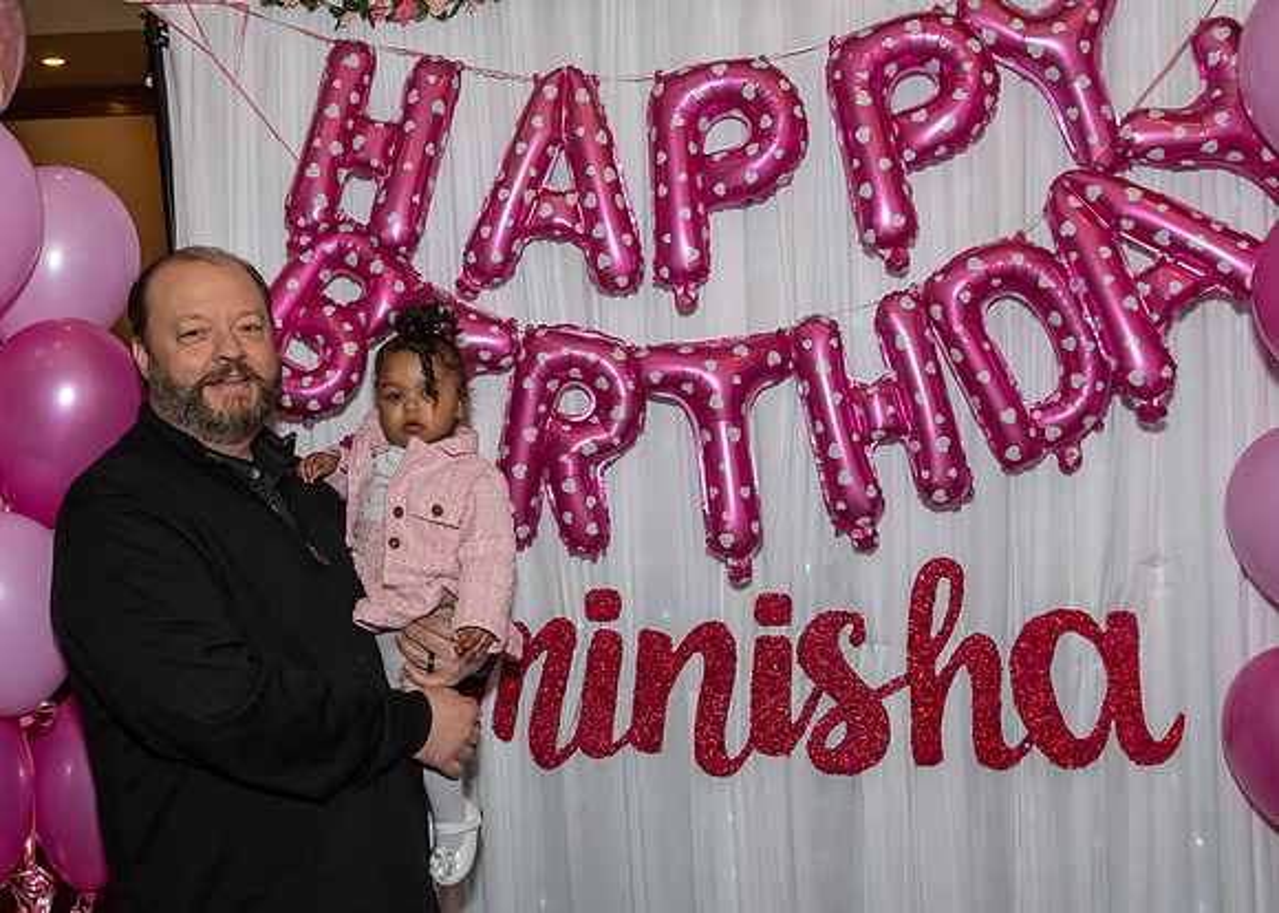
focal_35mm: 35
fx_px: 1288
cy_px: 468
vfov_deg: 39.0
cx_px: 582
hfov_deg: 52.7
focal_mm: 20
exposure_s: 1/250
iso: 640
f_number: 7.1
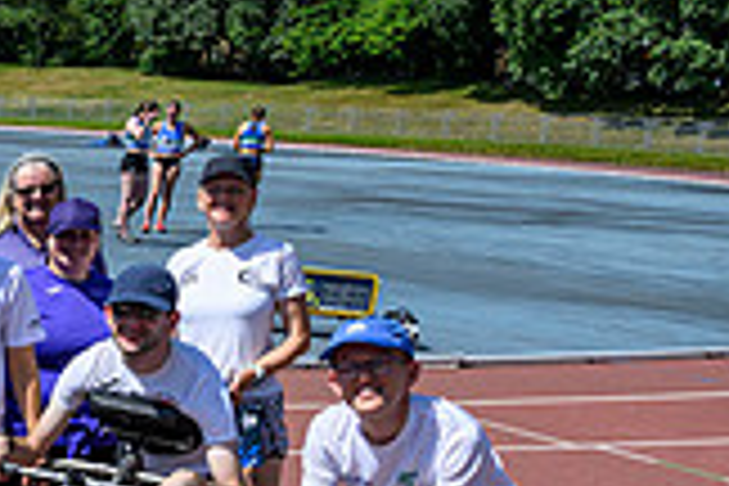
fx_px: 1741
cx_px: -477
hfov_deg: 19.4
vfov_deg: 15.5
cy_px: 533
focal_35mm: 86
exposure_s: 1/1250
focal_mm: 24
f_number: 5.6
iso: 200
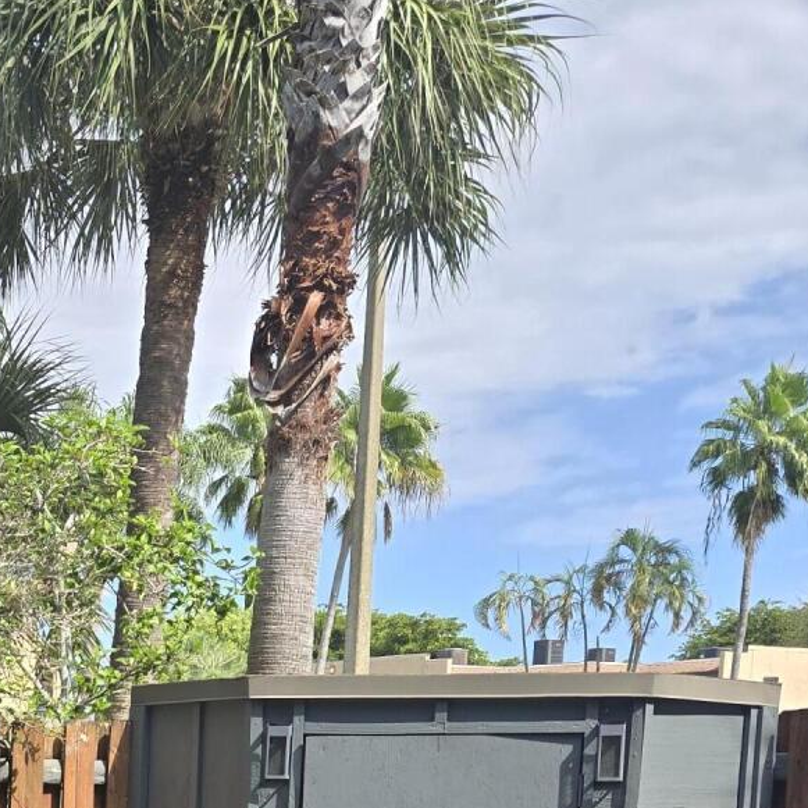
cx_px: -197
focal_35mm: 70
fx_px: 1849
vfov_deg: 22.4
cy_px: 1007
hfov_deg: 22.4
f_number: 1.8
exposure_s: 1/1081
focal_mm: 5.4
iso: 25
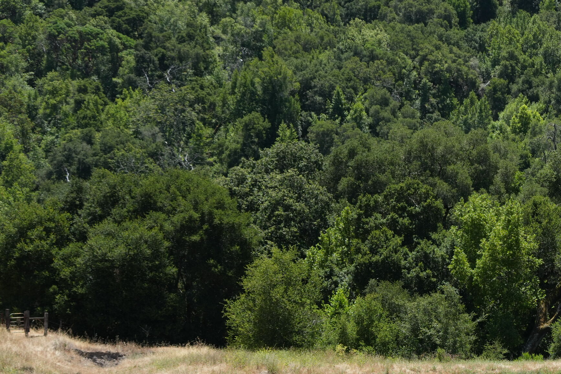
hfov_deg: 16.1
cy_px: 350
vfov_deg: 10.9
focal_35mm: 125
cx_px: 566
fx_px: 1948
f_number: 4.5
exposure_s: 1/1000
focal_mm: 50
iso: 250
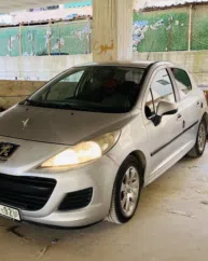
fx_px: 324
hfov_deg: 35.4
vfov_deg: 43.8
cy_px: 116
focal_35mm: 42
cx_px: 80
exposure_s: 1/122
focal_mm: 4.25
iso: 80
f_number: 1.8
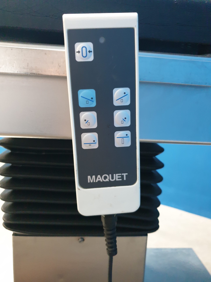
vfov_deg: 67.3
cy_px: 141
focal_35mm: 26
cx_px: 106
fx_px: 211
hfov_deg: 53.1
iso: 640
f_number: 1.5
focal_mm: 4.3
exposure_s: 1/50
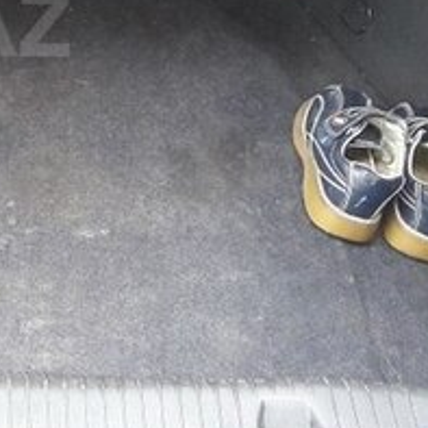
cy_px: 24
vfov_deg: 20.4
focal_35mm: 83
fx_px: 1161
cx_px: -152
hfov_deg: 19.1
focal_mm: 3.7
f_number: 1.9
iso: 100
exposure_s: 1/33
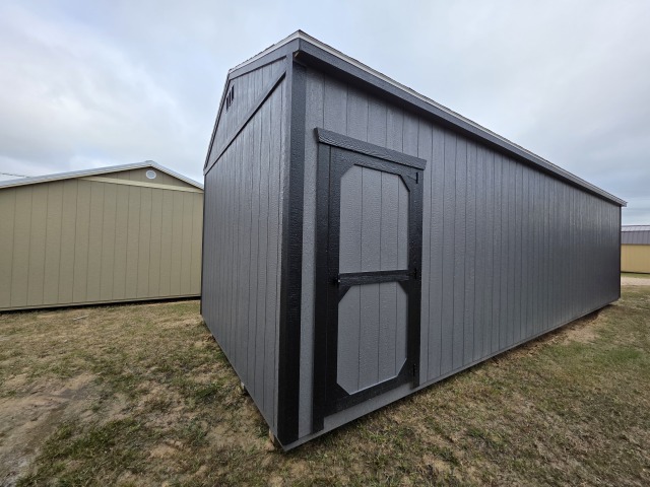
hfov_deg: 106.2
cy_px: 244
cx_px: 325
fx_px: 244
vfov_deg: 89.9
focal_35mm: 13
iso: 64
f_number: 1.9
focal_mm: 2.2
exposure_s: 1/2000
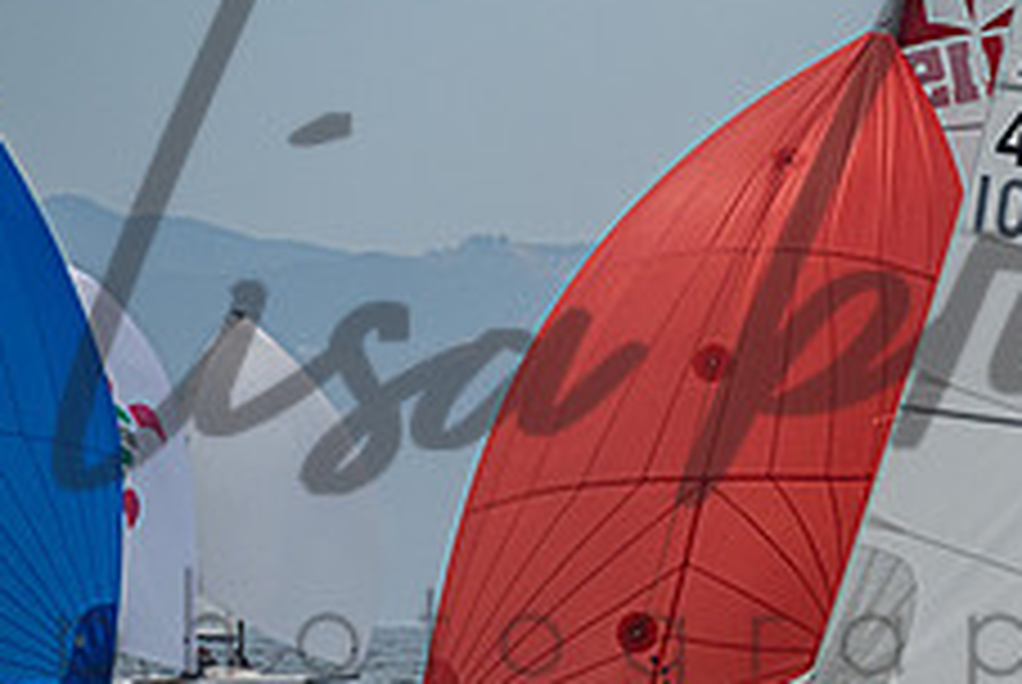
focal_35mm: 728
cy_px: 413
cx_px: 1286
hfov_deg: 2.8
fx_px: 20694
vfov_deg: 1.9
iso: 500
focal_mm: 240
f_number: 8
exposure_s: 1/4000
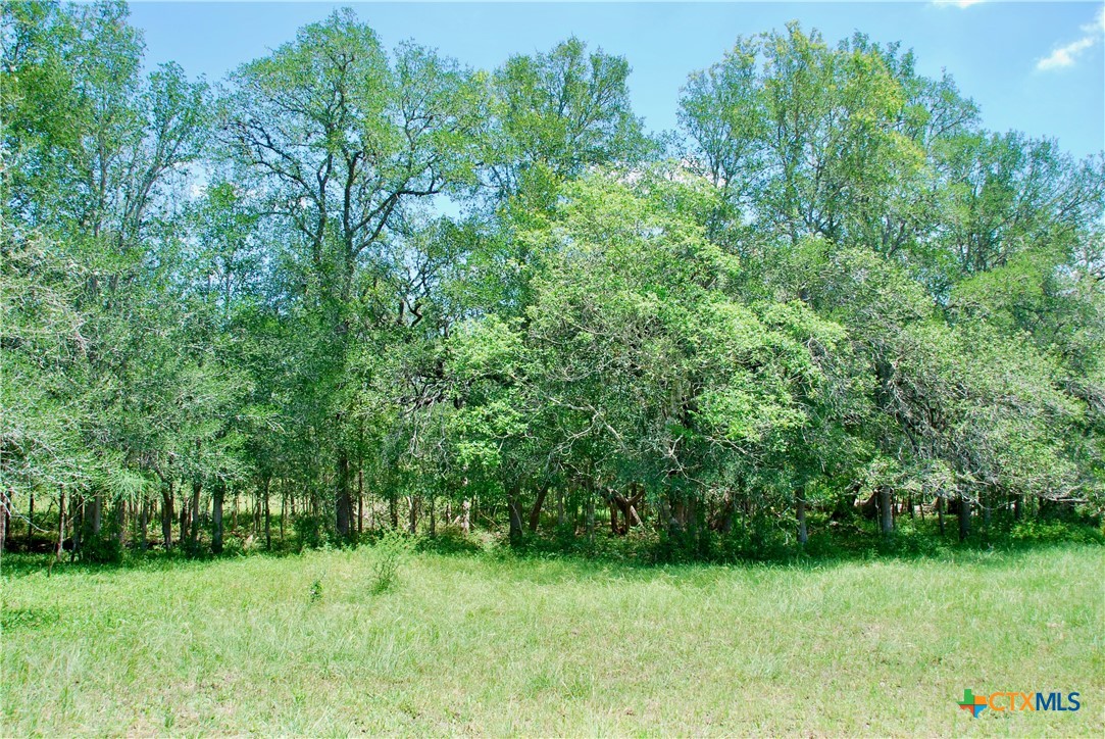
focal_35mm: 33
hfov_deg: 57.2
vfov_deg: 40.0
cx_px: 552
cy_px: 370
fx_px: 1014
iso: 100
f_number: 6.3
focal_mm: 22
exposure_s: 1/160
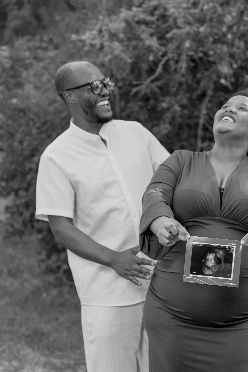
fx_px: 847
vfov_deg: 24.8
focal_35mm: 82
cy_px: 205
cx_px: 160
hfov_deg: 16.6
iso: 100
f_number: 2.8
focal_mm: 63
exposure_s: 1/250
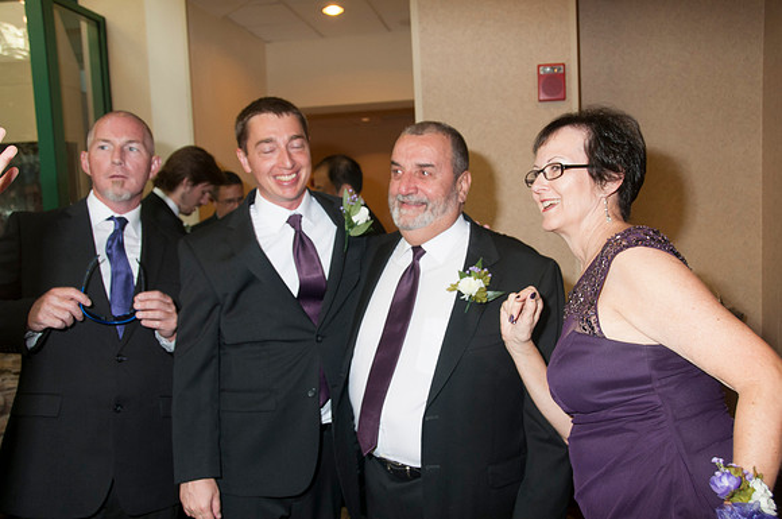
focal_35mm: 33
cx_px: 391
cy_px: 260
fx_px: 716
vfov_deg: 39.9
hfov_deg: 57.3
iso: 400
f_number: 5.6
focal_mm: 22
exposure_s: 1/60
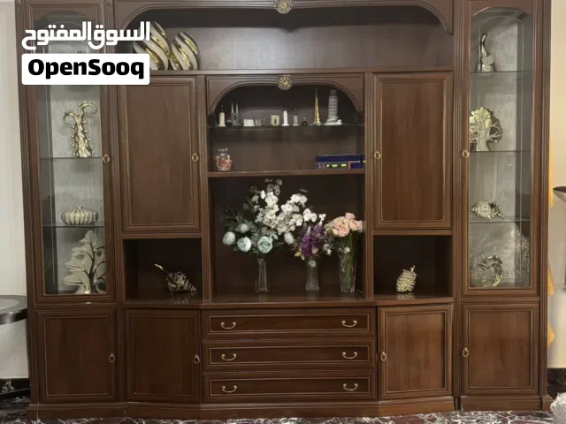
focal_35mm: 24
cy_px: 212
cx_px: 283
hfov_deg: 71.6
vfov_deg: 56.8
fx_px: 392
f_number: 1.78
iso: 400
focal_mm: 6.76
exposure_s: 1/50
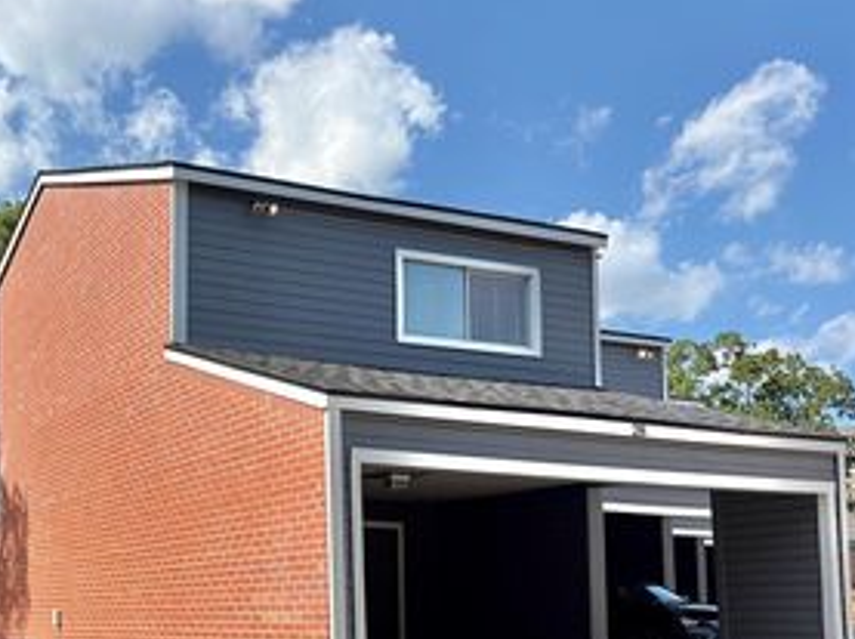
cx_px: 157
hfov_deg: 38.8
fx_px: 1159
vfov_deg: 30.2
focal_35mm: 47
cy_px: 499
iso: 50
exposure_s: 1/2985
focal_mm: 5.96
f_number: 1.6
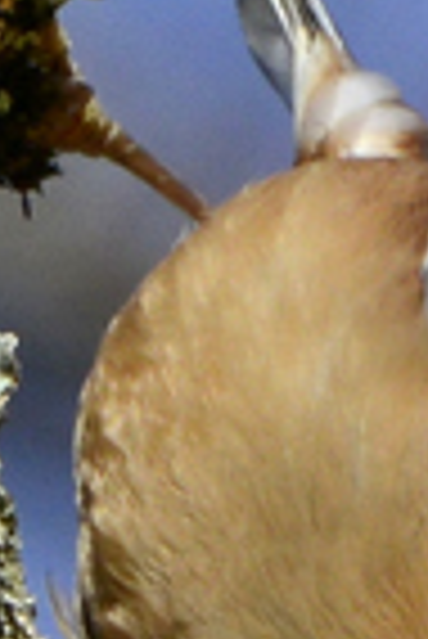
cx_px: 372
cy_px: 796
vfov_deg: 1.5
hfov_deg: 1.0
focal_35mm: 1405
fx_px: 24993
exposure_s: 1/640
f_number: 13
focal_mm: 400
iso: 640
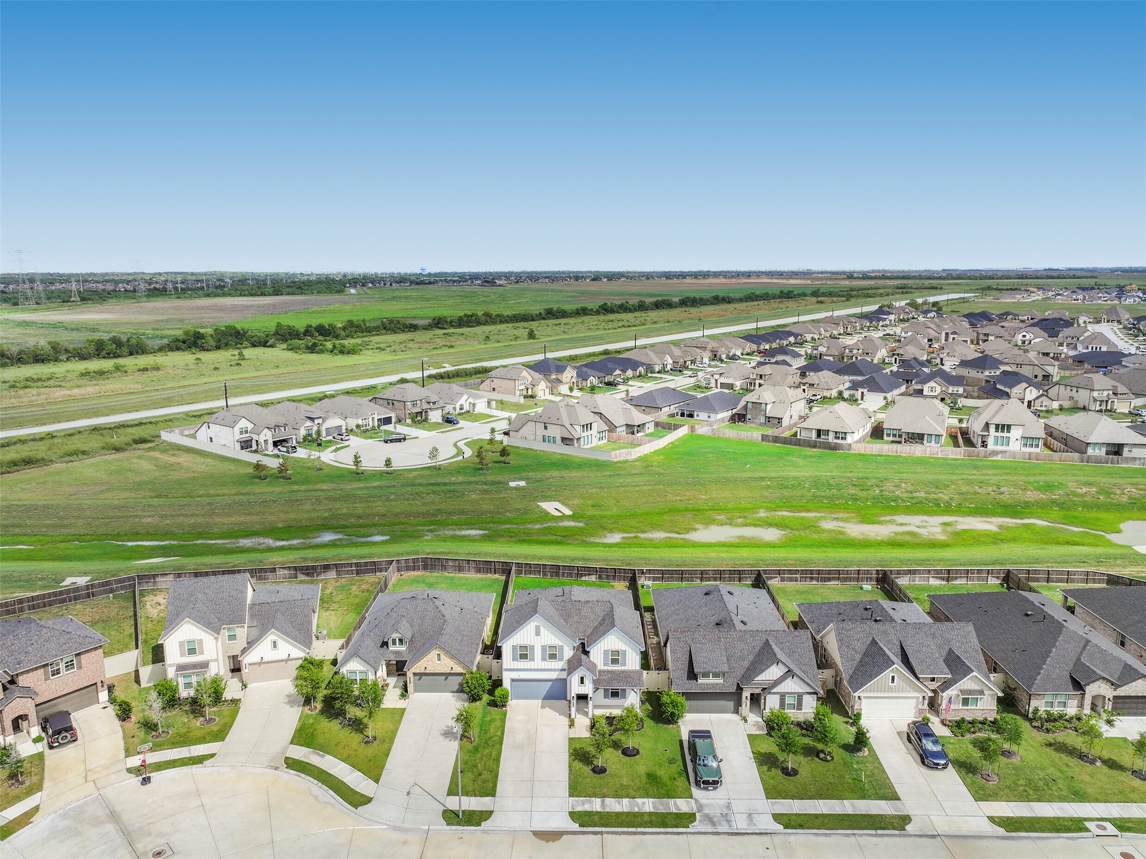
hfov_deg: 71.6
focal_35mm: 24
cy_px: 430
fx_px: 794
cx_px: 573
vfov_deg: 56.8
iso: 100
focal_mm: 12.29
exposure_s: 1/80
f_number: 4
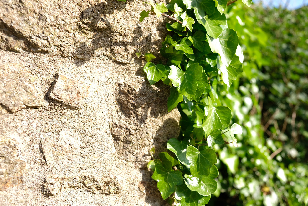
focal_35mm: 43
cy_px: 103
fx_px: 368
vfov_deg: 31.2
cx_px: 154
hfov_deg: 45.4
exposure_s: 1/480
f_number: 3.2
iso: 100
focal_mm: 28.9
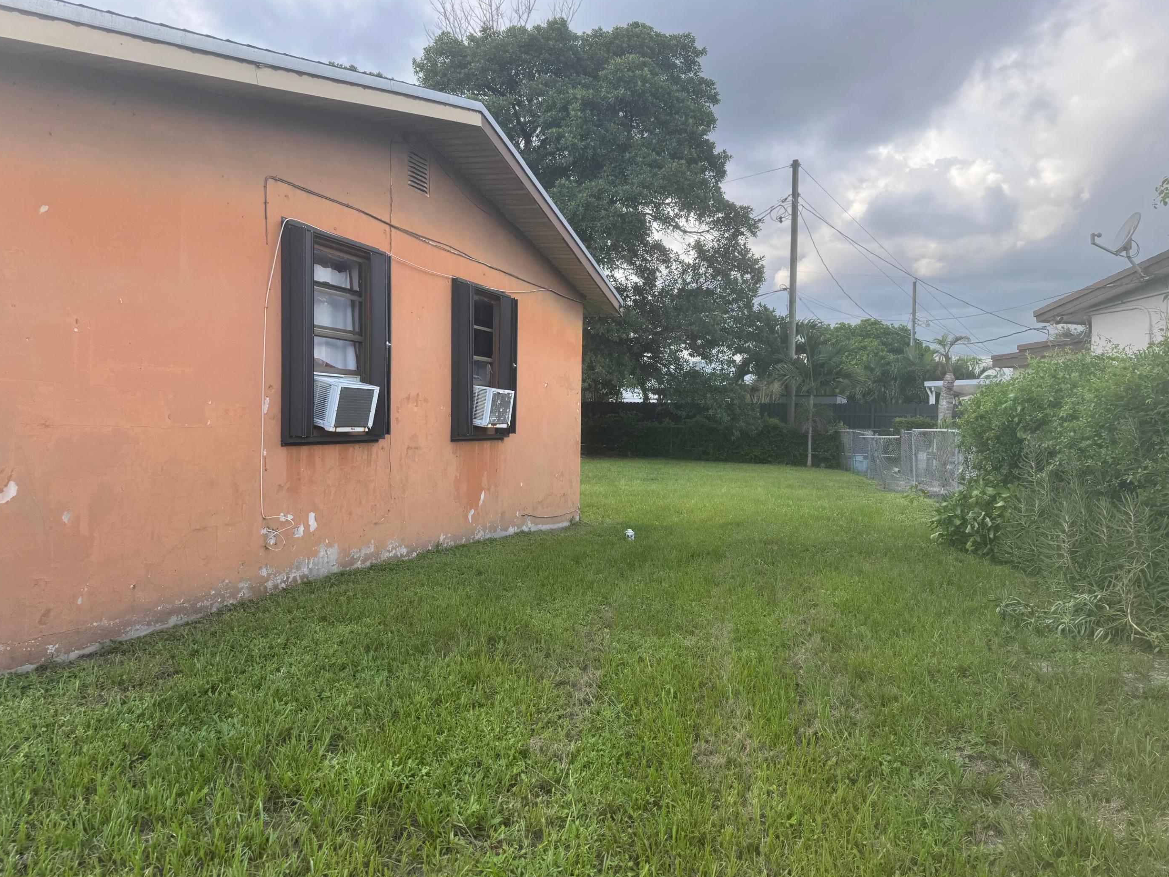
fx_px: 844
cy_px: 452
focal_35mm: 25
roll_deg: -2.2
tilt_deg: -5.3
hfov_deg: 69.4
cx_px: 591
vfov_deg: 54.9
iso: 80
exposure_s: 1/802
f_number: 1.78
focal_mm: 6.76
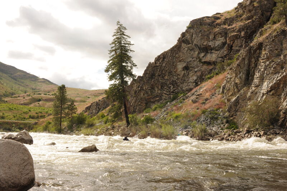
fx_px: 279
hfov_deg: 54.5
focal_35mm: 35
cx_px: 144
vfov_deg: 37.8
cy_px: 96
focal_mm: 35
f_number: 10
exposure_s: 1/400
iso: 320
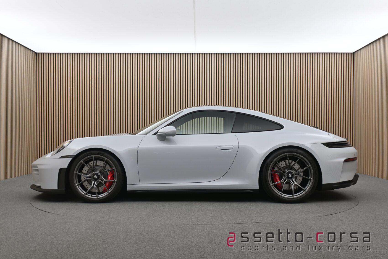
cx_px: 194
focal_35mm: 40
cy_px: 130
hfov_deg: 48.7
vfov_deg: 33.6
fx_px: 428
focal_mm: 26.5
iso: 450
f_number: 4.5
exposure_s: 1/40
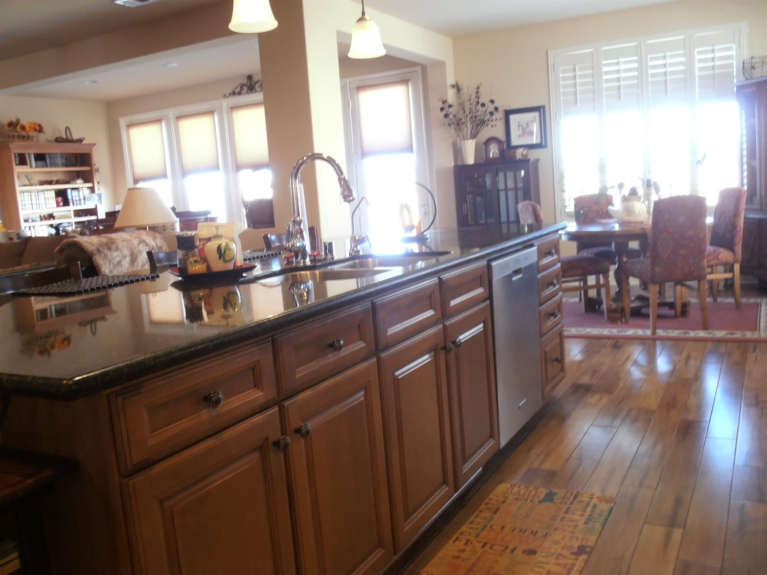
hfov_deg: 55.4
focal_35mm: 33
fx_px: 731
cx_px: 384
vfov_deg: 42.9
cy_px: 288
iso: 125
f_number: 3.6
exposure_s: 1/6
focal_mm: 5.93
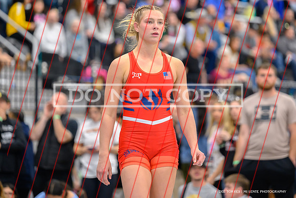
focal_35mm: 199
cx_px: 150
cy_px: 77
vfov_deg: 6.9
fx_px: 1637
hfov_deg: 10.3
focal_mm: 160
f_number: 2.8
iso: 2800
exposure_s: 1/800
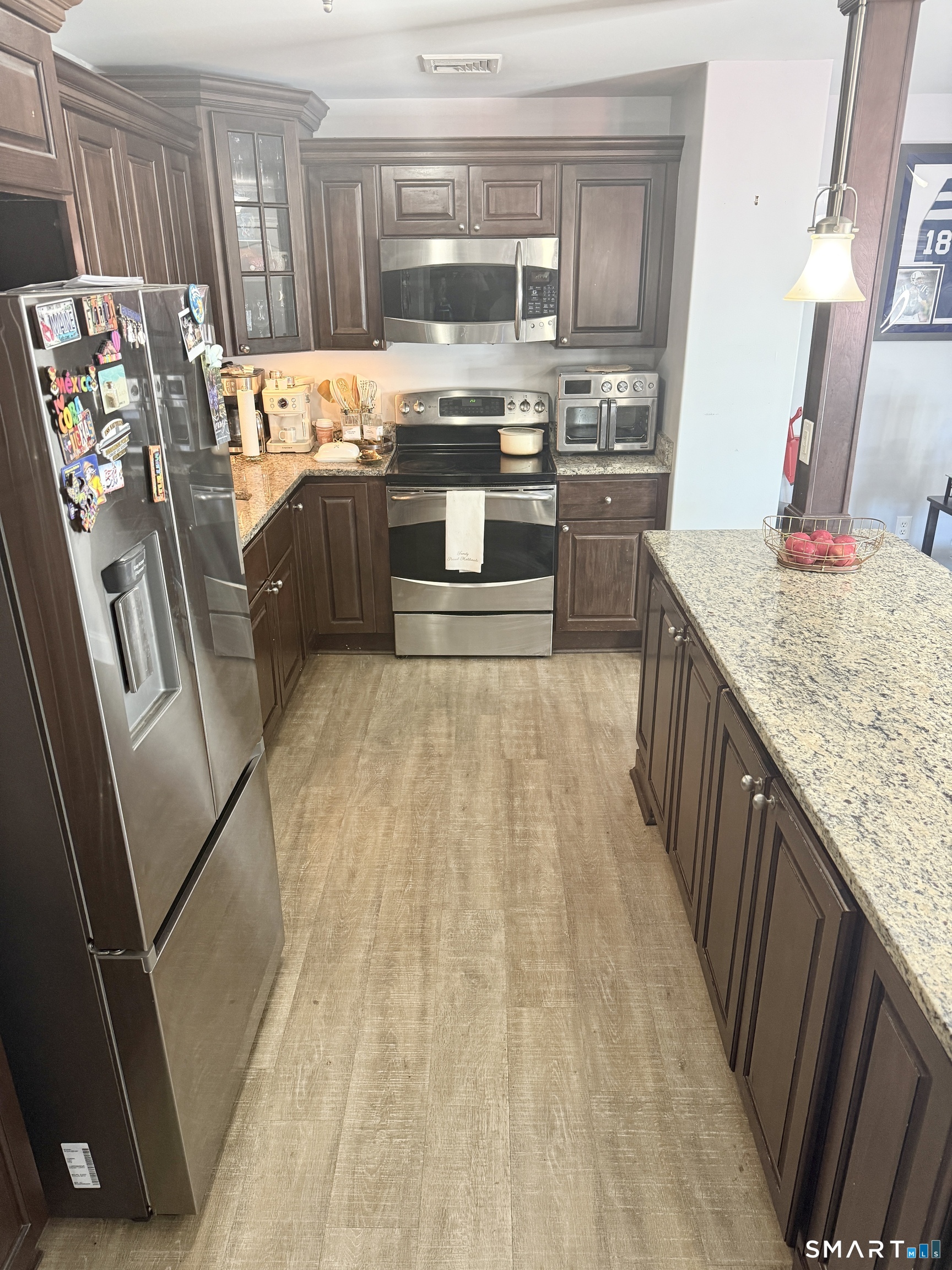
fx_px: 880
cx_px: 476
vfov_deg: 71.6
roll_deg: +0.1
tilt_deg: -21.4
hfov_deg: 56.8
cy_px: 635
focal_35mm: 24
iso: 320
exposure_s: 1/60
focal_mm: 6.76
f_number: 1.78
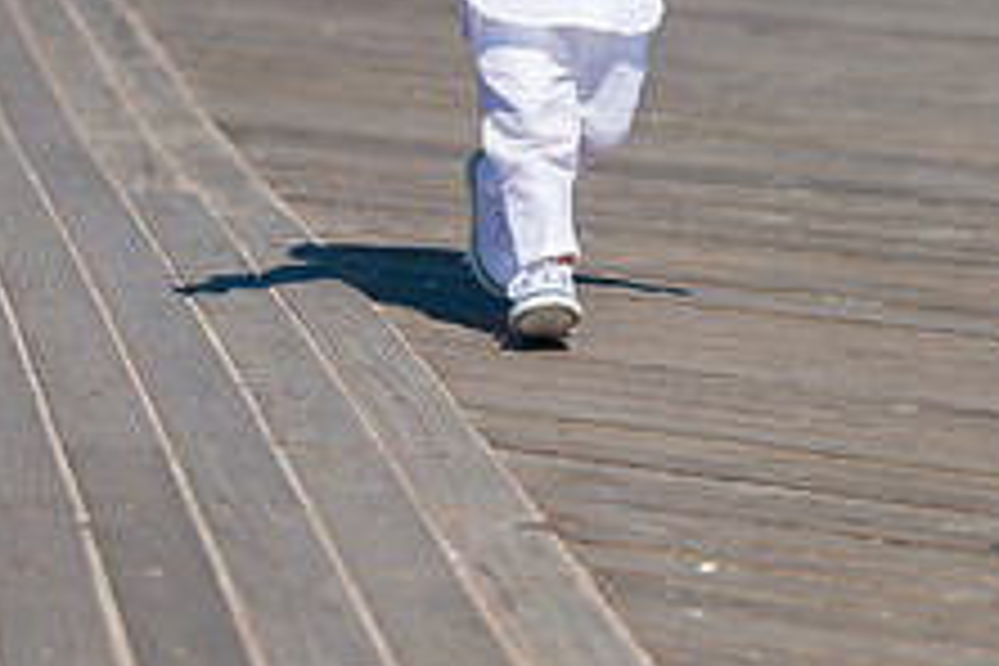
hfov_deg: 7.9
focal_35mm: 261
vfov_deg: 5.2
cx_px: 567
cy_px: -176
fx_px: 7242
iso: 200
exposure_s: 1/8000
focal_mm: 100
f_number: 3.2
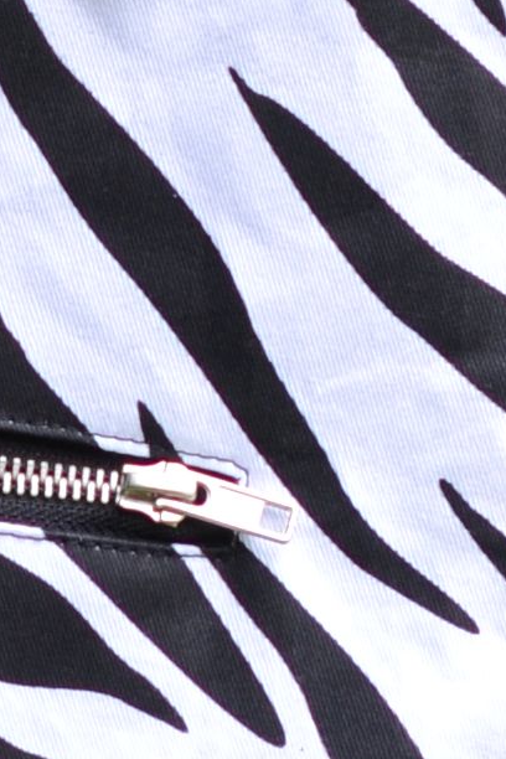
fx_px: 9529
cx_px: -482
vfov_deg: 4.6
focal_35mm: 452
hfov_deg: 3.0
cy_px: 74
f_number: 4
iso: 100
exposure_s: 1/160
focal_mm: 40
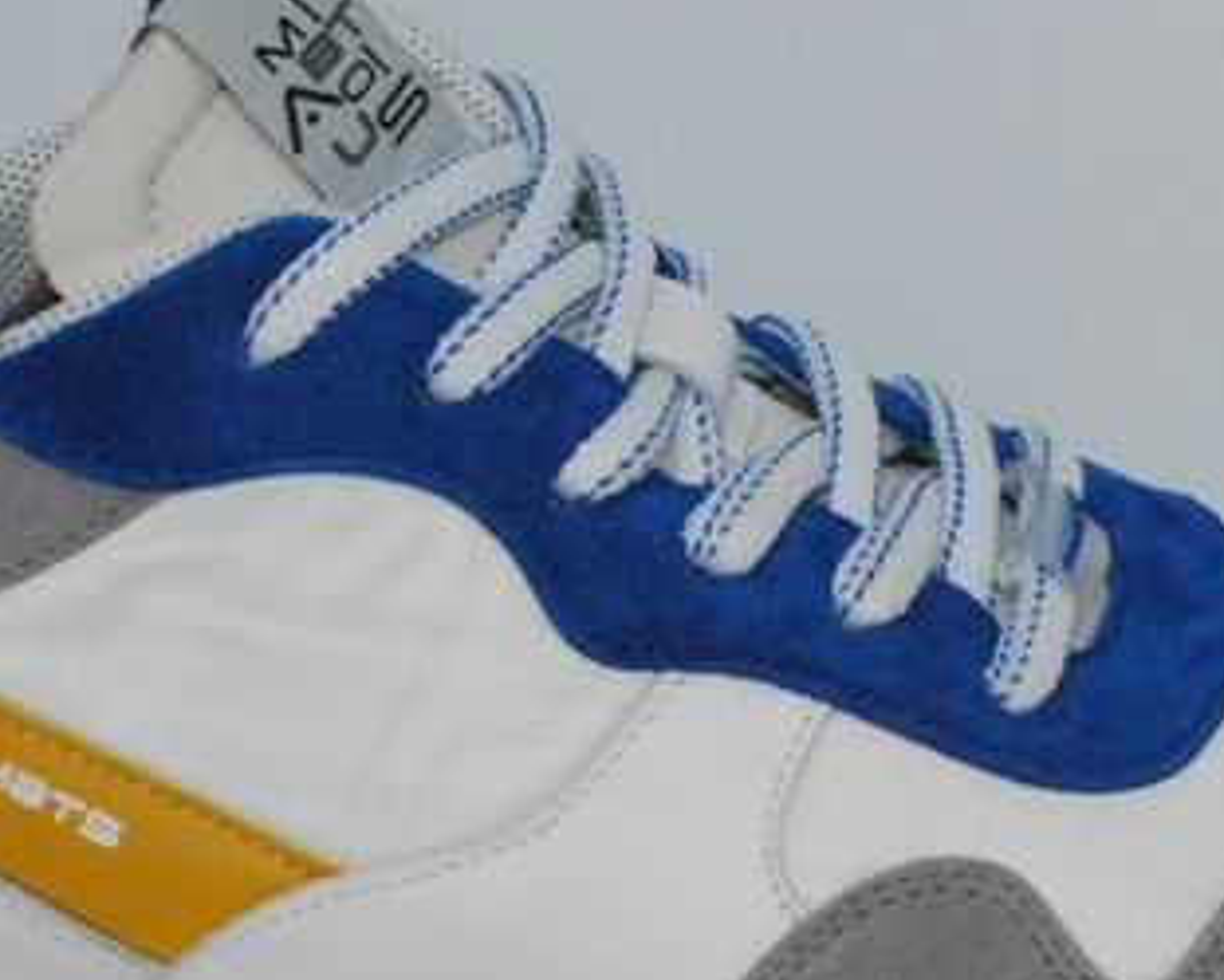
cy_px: 342
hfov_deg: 14.8
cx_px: 518
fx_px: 4711
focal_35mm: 130
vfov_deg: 11.9
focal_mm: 24
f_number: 16
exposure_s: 1/200
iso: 1600
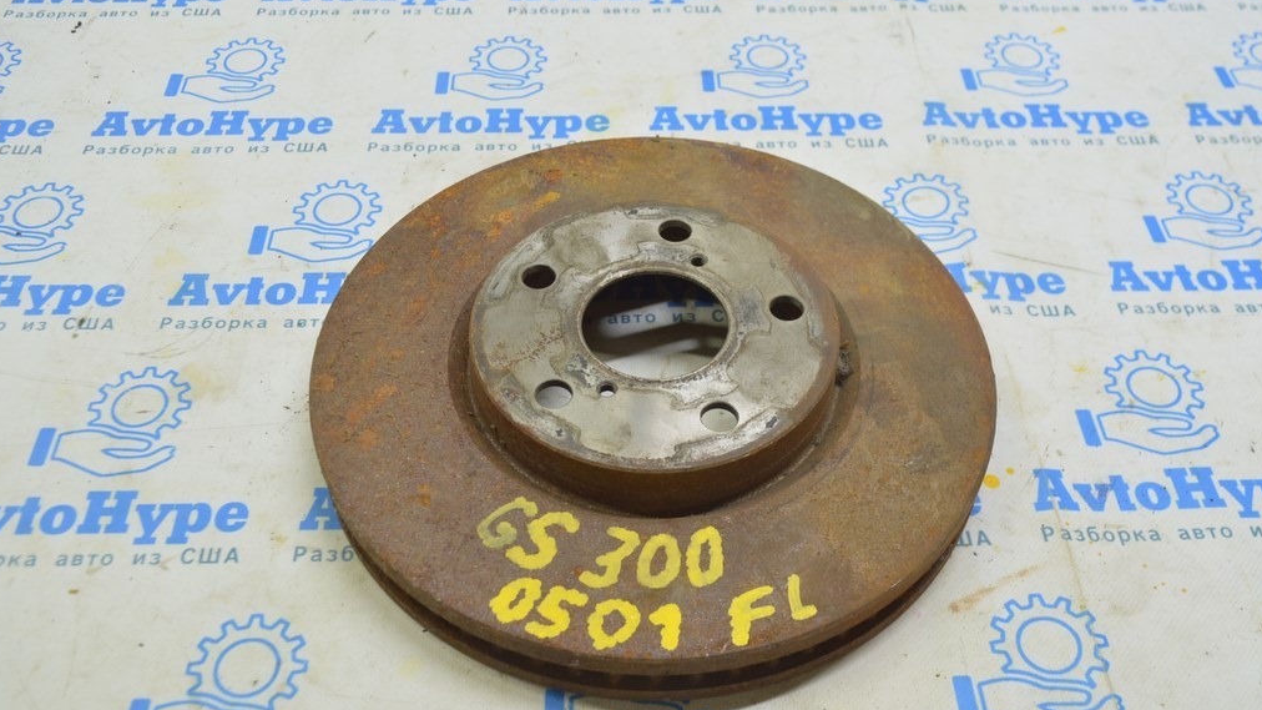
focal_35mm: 37
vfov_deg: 32.4
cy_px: 348
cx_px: 630
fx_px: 1222
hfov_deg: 54.6
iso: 400
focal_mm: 23
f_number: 5.6
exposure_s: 1/20
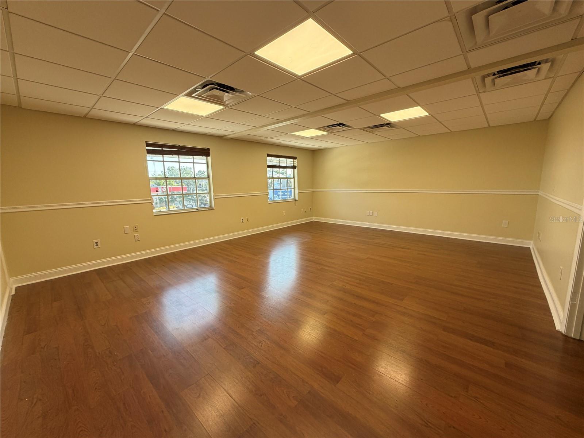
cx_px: 292
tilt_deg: -9.7
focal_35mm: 14
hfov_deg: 102.1
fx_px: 236
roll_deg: +1.8
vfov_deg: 85.7
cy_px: 219
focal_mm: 2.22
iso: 125
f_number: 2.2
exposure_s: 1/121
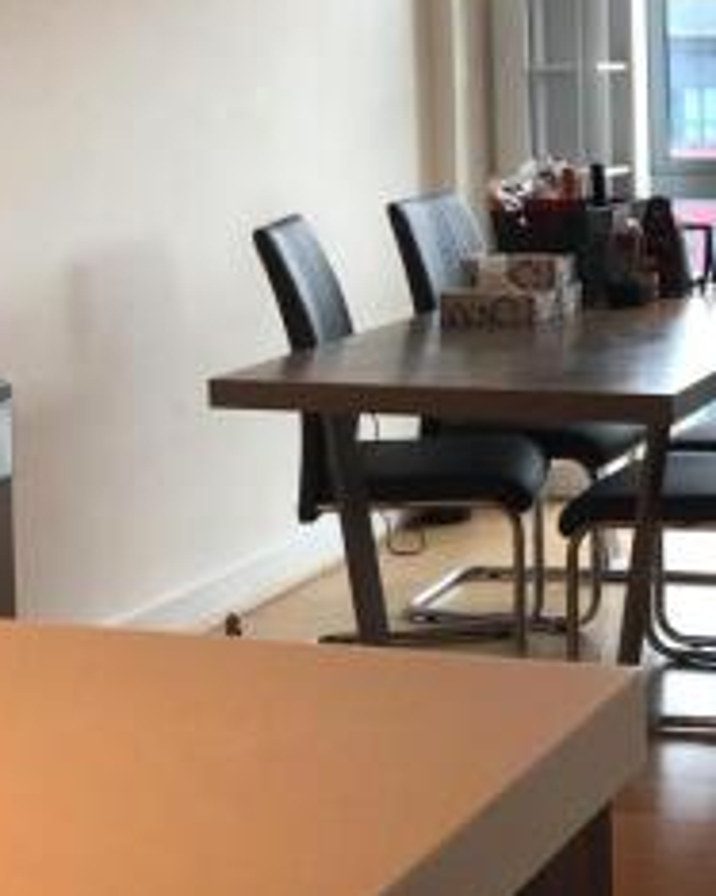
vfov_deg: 27.4
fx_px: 1802
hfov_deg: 20.4
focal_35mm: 68
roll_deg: +1.0
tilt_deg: -3.9
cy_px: 190
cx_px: 944
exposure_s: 1/30
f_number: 1.8
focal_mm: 3.99
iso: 40
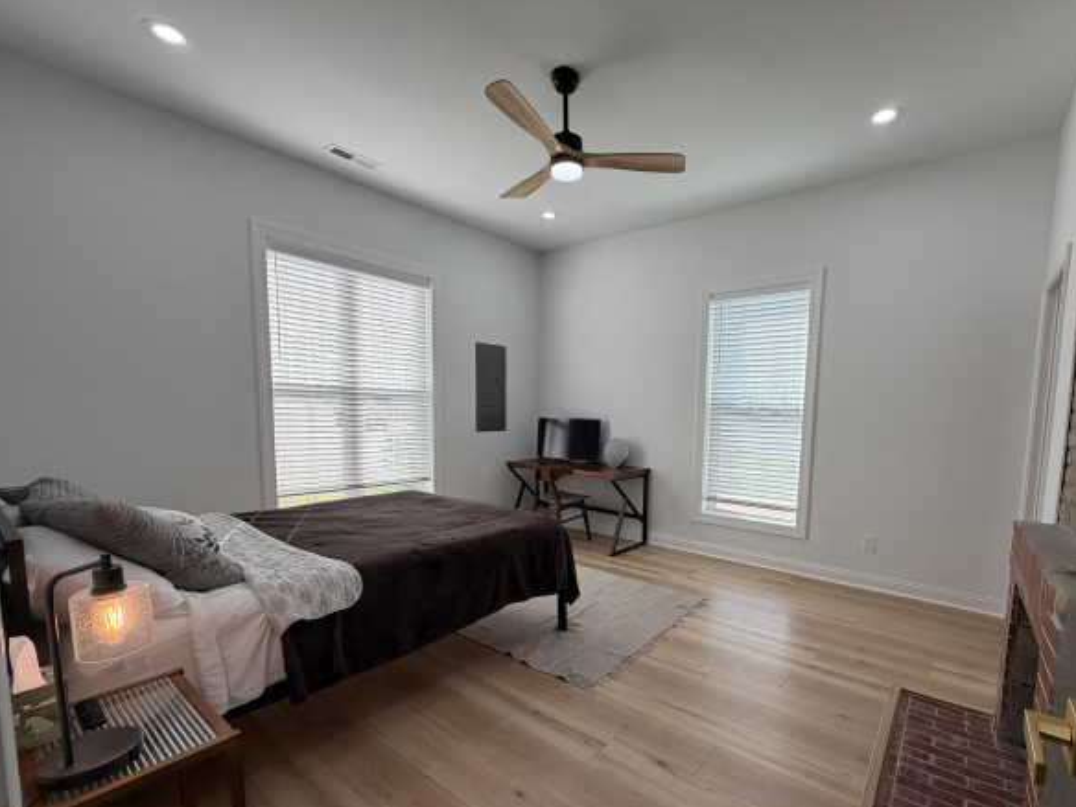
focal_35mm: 16
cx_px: 609
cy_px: 455
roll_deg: -1.4
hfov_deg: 94.0
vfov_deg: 77.7
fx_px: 497
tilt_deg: -5.8
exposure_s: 1/136
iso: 50
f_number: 2.2
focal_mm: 2.22
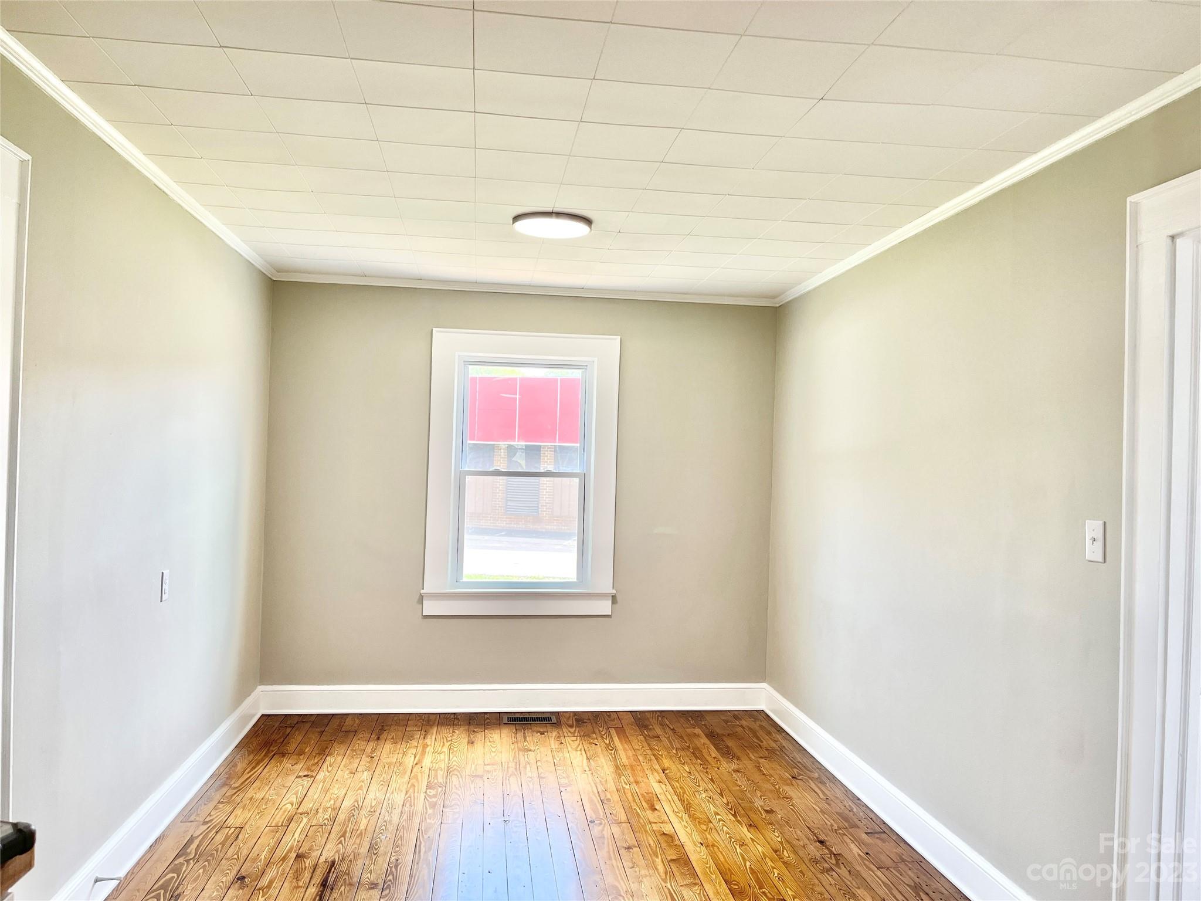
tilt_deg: +0.8
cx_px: 600
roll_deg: -1.0
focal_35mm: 26
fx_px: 902
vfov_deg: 53.1
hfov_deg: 67.3
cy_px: 450
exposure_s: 1/120
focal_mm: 5.1
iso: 80
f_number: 1.6
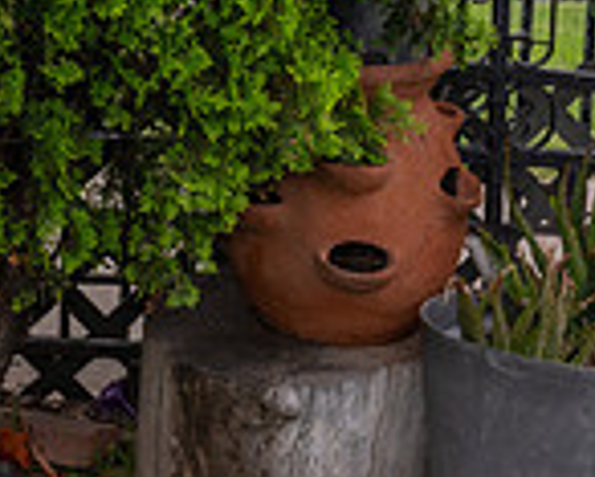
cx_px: -355
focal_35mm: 157
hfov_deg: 11.6
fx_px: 2767
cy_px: -218
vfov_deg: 9.6
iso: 250
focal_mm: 42
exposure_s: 1/160
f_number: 8
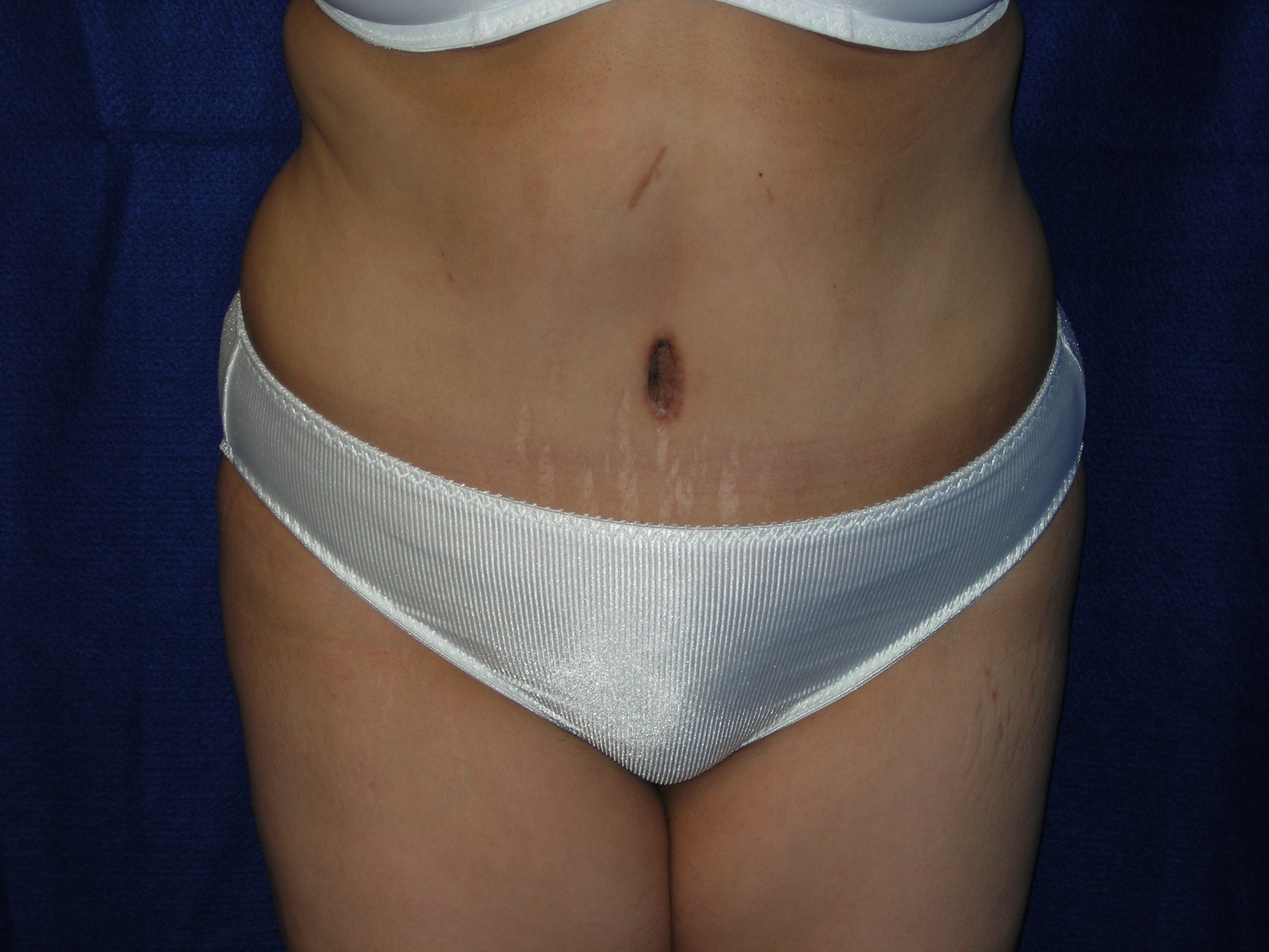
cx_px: 634
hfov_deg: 21.3
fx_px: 3373
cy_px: 476
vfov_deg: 16.1
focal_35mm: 92
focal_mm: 19.1
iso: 64
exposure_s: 1/60.1
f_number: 4.3
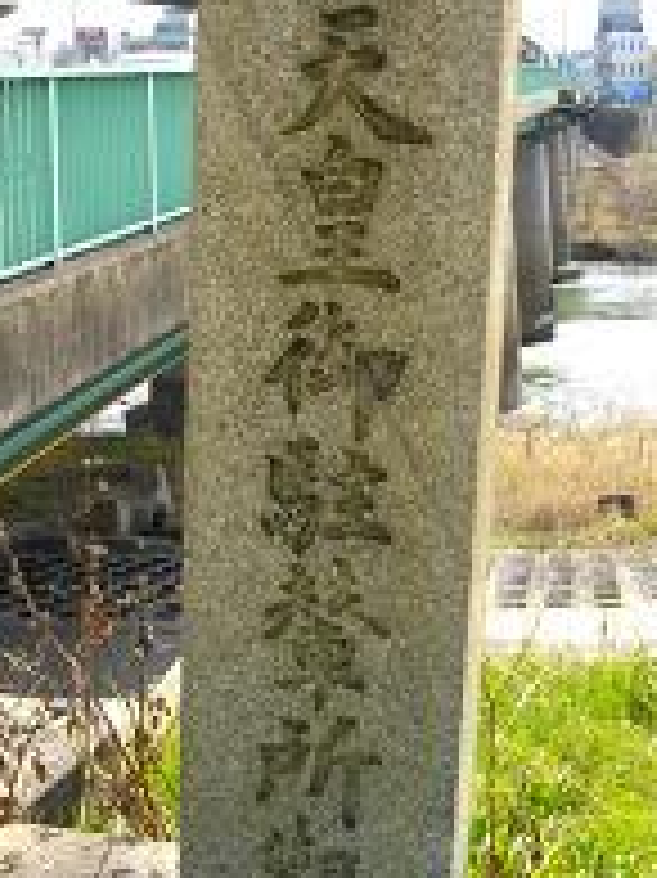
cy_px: 416
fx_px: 1621
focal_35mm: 64
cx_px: 351
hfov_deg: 22.9
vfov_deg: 30.3
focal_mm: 5.7
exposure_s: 1/160
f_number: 5.5
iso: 100
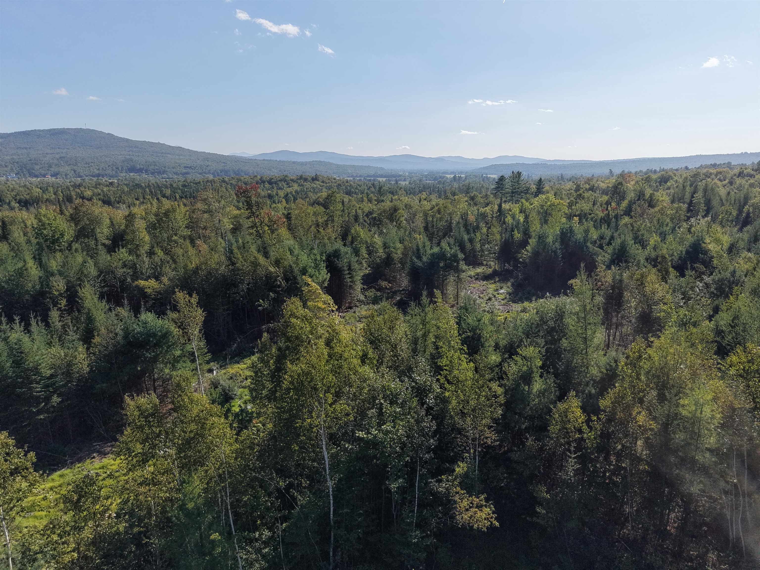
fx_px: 527
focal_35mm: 24
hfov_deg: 71.6
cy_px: 285
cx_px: 380
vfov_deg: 56.8
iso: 400
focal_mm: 8.67
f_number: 1.8
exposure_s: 1/8000
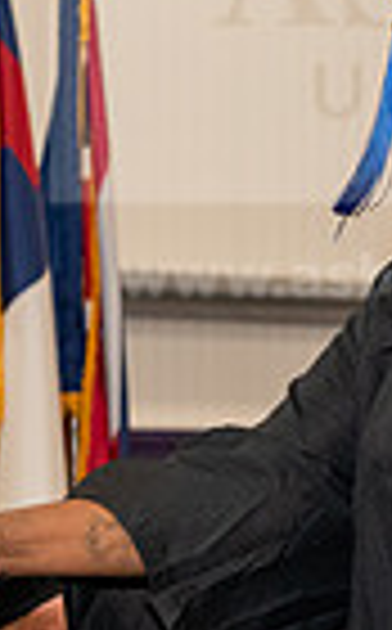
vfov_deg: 7.1
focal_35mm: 296
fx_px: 5081
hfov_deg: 4.4
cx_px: -86
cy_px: 371
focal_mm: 70
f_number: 5.6
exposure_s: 1/200
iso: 2000
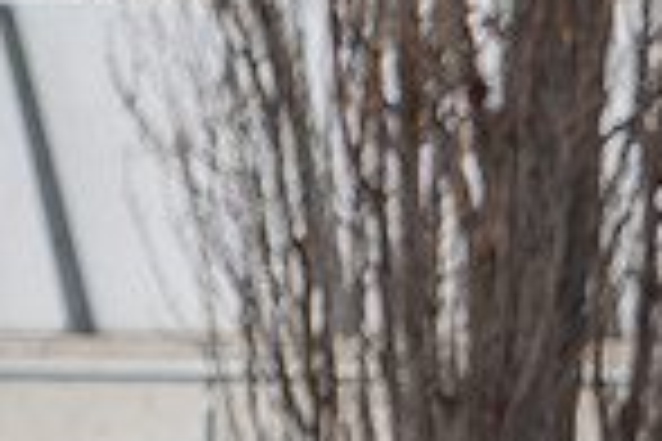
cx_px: 1301
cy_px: 600
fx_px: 13662
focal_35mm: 743
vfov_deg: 1.8
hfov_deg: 2.8
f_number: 3.5
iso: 200
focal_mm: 155
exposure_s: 1/1600
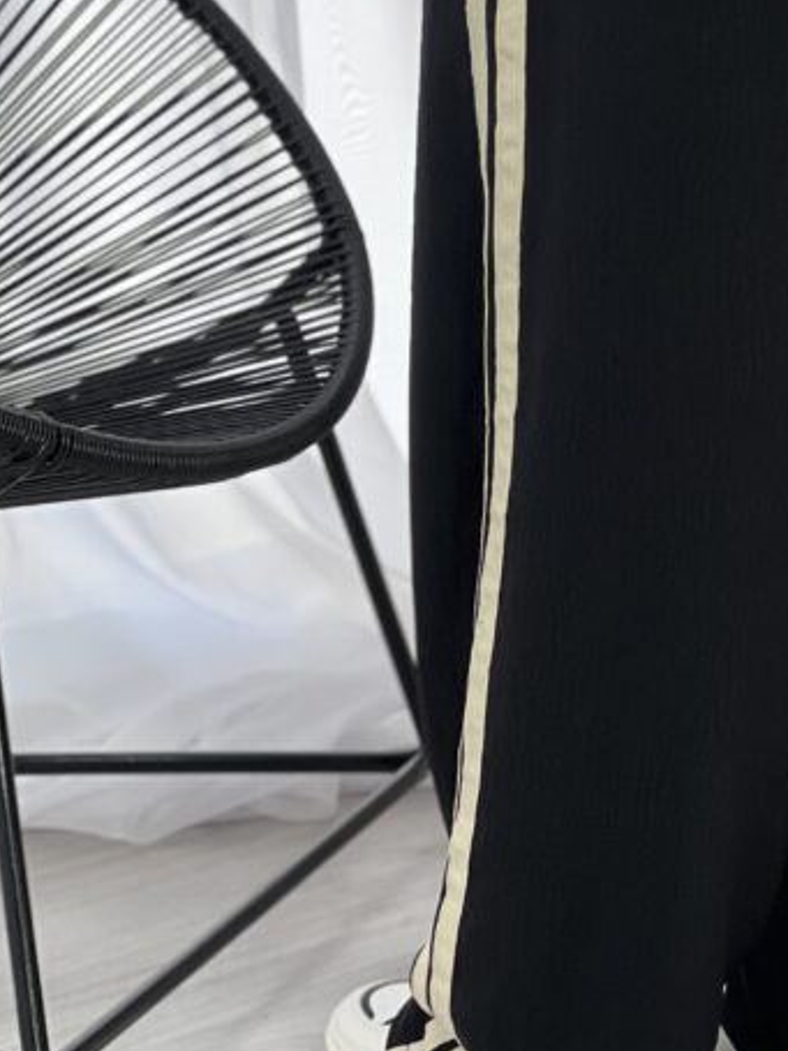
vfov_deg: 12.5
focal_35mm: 158
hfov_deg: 9.3
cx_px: 726
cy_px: 426
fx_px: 4798
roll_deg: +0.8
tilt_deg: -15.9
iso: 125
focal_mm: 9
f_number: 2.8
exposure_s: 1/120
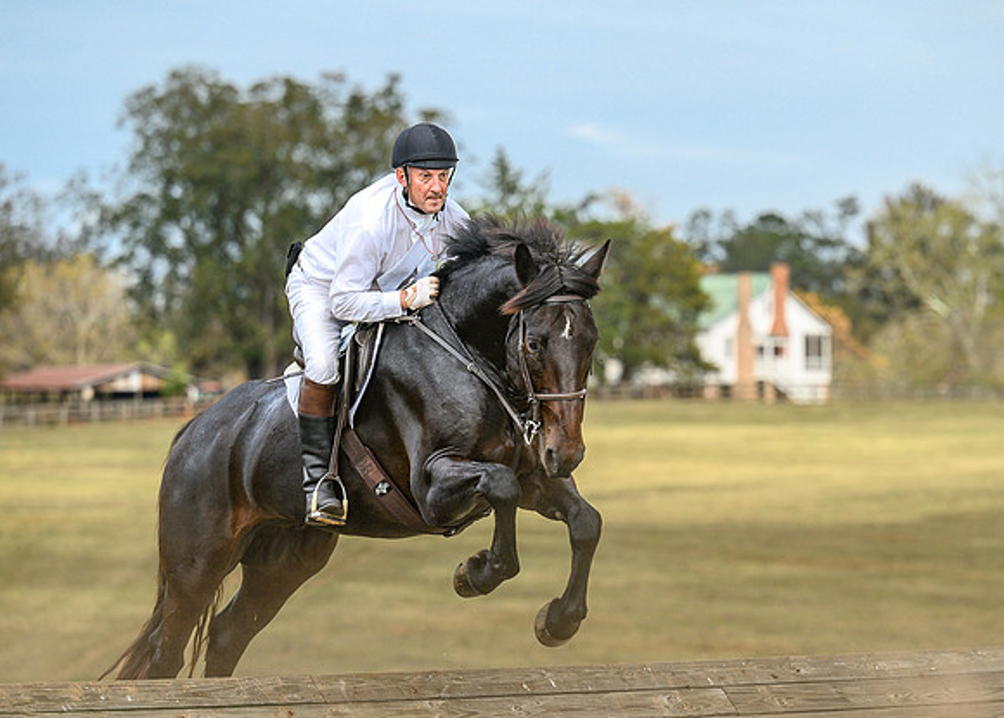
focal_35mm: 201
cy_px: 374
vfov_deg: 7.2
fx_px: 5721
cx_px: 514
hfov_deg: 10.0
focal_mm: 145
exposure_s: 1/1000
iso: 400
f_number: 3.5
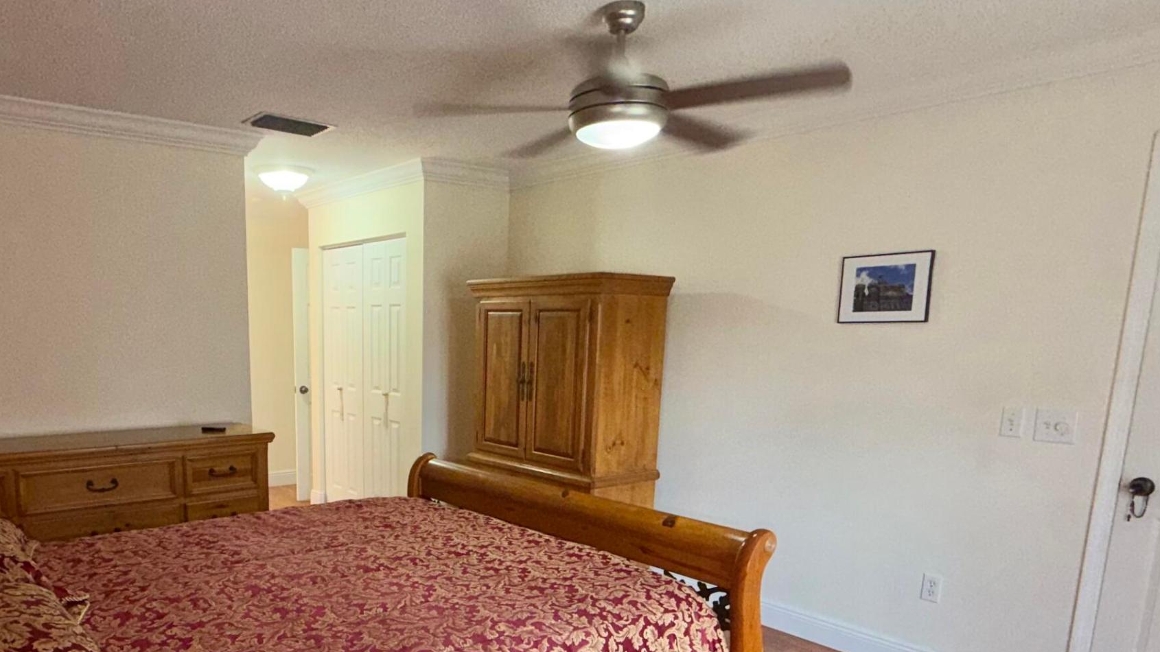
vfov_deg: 43.2
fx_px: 800
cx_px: 428
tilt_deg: -11.6
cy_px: 472
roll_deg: +0.1
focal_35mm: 26
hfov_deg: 70.6
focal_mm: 2.22
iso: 64
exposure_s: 1/60
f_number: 2.2
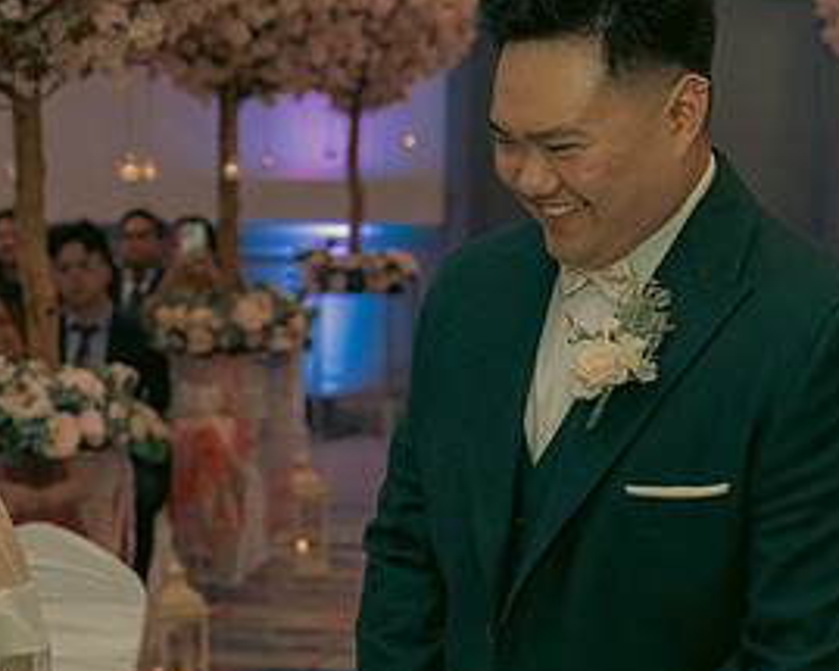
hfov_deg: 21.8
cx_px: 218
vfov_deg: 17.6
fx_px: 2160
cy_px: 473
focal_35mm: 87
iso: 2500
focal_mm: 43
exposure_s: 1/160
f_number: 3.5
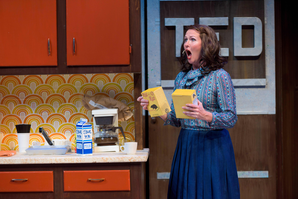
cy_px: 100
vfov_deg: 10.2
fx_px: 1118
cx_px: 149
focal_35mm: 135
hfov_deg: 15.2
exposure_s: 1/320
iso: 1000
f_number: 4.5
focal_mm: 135
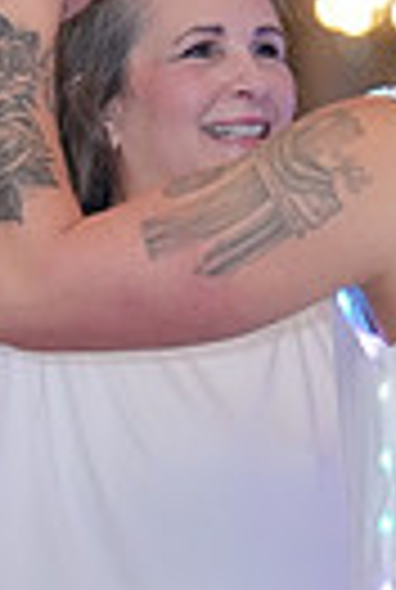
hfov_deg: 2.6
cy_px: 1040
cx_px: 313
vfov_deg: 3.9
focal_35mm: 530
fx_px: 8699
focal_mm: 120
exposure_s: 1/250
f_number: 3.2
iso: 8000
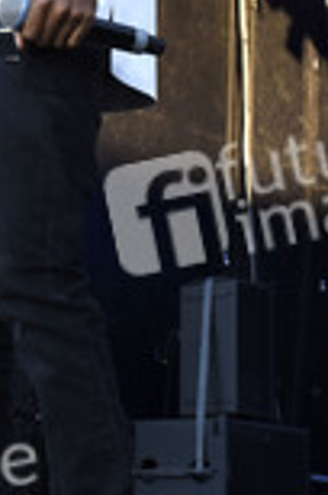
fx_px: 1871
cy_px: 39
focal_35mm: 136
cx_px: -23
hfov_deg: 9.9
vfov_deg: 14.9
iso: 400
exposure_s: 1/125
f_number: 10
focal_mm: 35
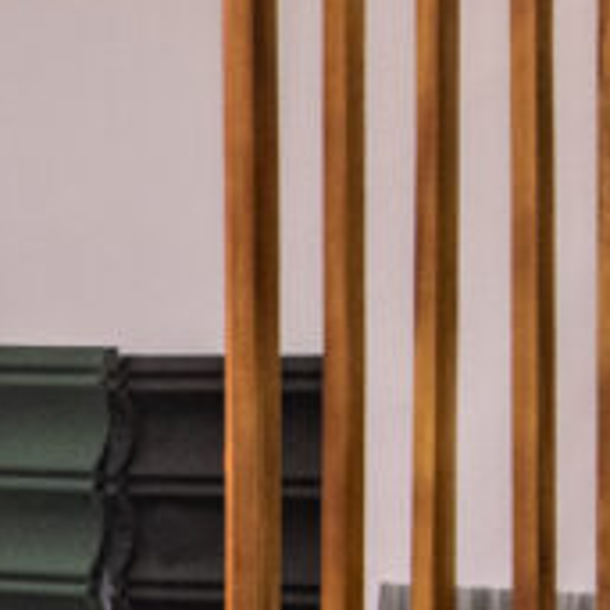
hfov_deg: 9.2
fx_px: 3648
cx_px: -410
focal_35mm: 183
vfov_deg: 9.6
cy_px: 232
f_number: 4
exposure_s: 1/200
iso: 800
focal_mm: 24
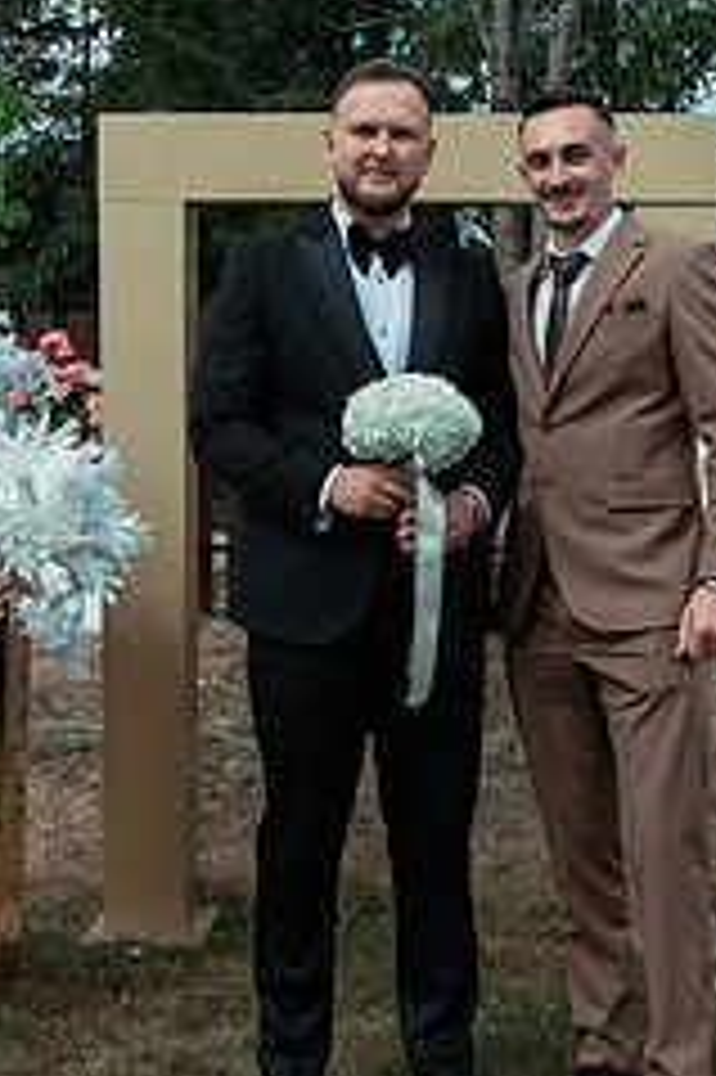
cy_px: 468
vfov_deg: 30.5
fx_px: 1972
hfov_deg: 20.6
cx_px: 383
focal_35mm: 66
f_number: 6.3
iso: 320
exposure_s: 1/800
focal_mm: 35
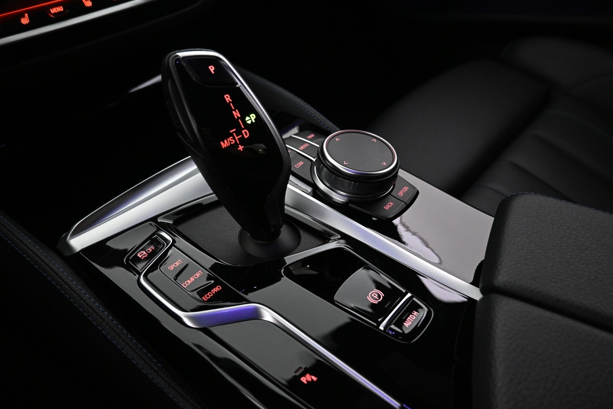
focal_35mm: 28
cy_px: 234
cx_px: 296
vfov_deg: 46.3
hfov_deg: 65.5
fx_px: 477
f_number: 3.5
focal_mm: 16
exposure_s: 1/40
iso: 1600
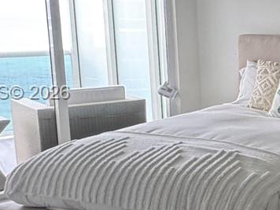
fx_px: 510
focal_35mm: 63
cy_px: 94
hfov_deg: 22.9
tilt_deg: -7.0
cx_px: 454
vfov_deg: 23.3
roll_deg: -0.1
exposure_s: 1/99
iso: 200
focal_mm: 2.22
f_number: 2.2
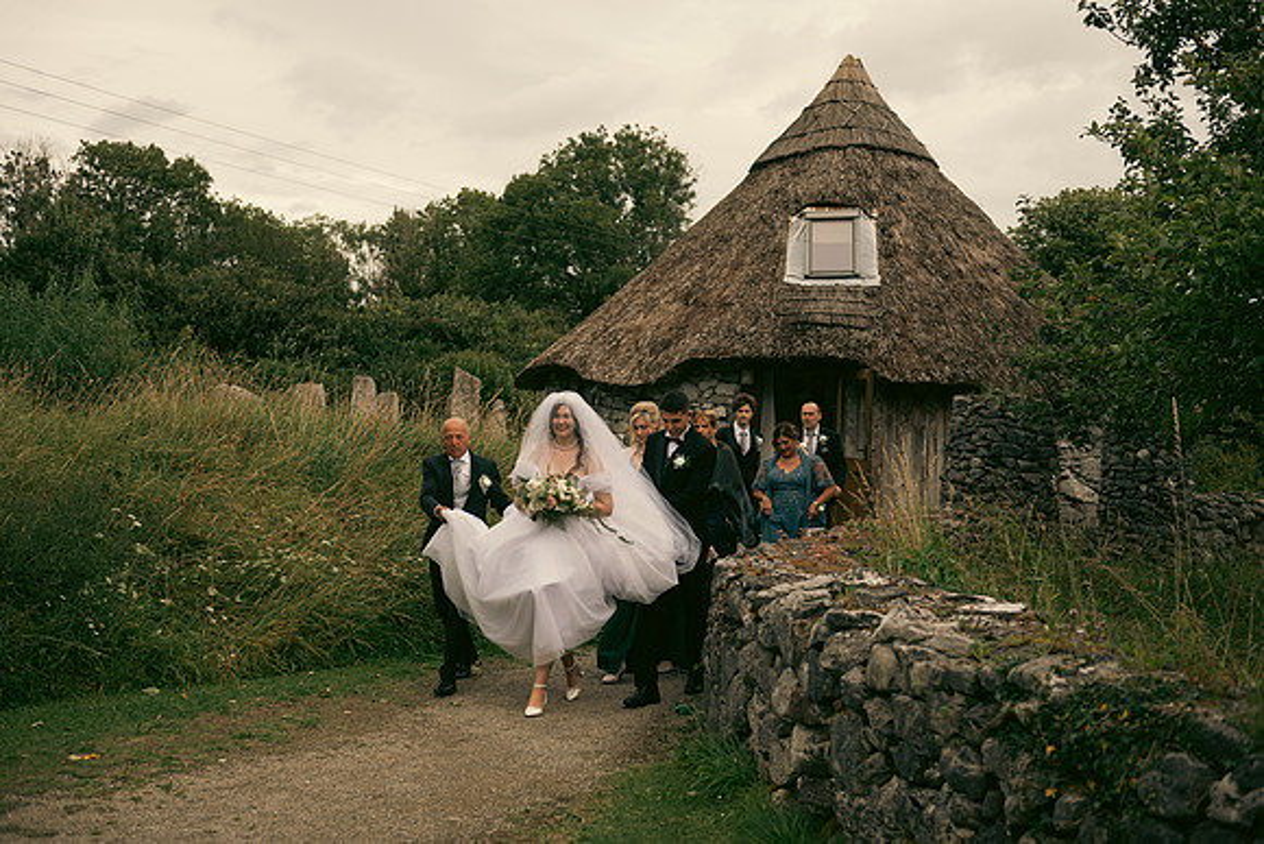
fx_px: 1580
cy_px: 422
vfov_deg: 29.9
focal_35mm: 45
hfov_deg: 43.6
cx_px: 632
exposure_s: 1/1000
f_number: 3.5
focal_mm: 45
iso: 160
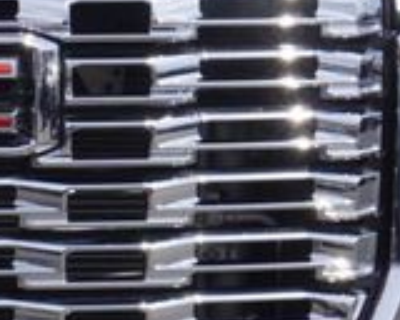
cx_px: -218
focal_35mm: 243
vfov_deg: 6.4
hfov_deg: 7.8
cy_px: 222
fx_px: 2877
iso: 100
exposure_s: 1/250
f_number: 11
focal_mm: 27
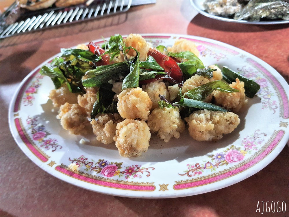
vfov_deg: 53.1
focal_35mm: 26
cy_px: 108
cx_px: 144
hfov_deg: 67.3
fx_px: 217
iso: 640
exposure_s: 1/15
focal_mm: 4.32
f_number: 1.7
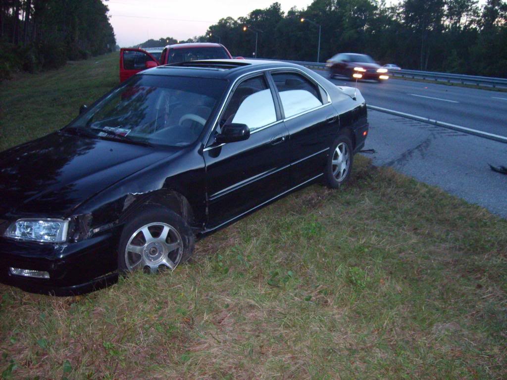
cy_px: 190
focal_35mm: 35
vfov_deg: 40.7
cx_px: 254
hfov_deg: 52.6
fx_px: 513
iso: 253
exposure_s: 1/45
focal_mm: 5.8
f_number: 2.8
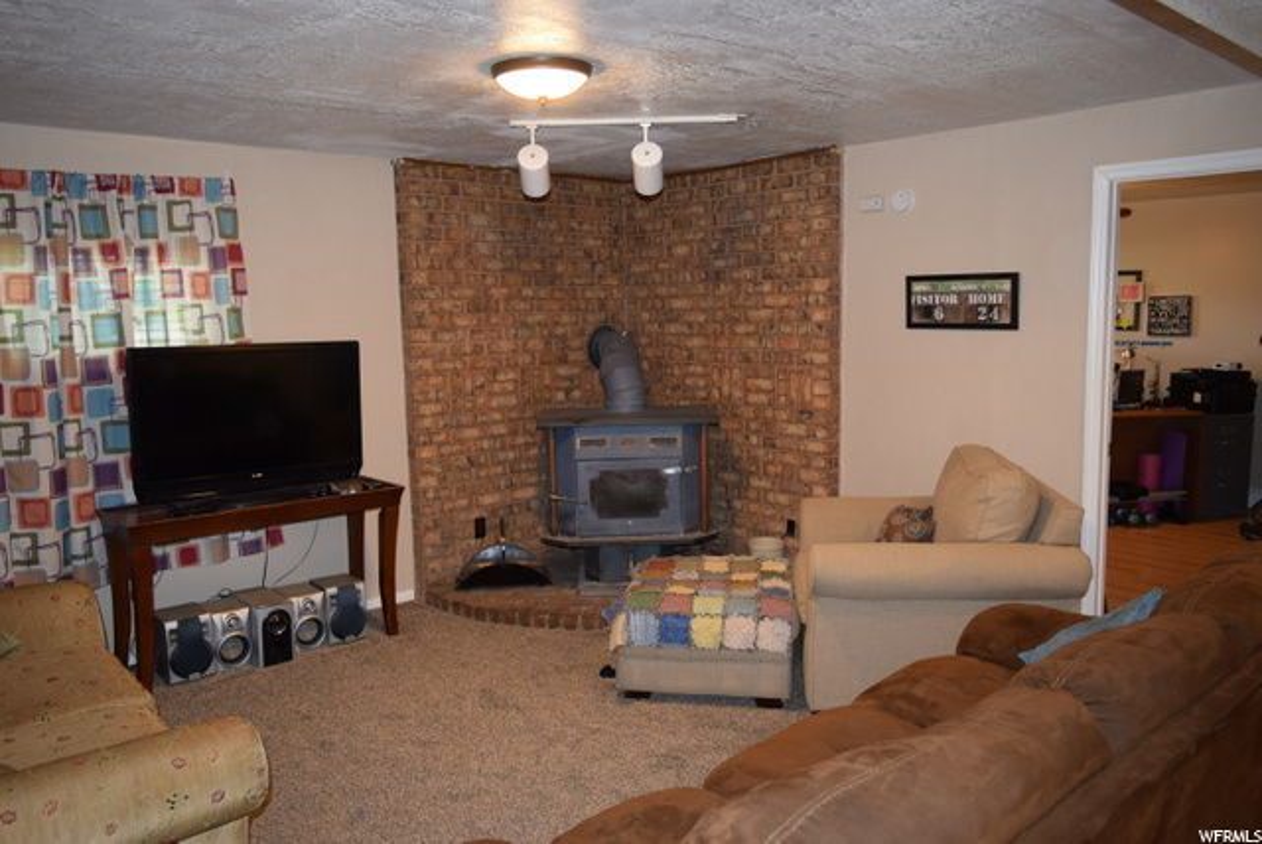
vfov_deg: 48.0
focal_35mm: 27
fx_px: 947
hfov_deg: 67.3
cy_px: 422
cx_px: 631
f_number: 3.5
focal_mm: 18
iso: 800
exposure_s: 1/60
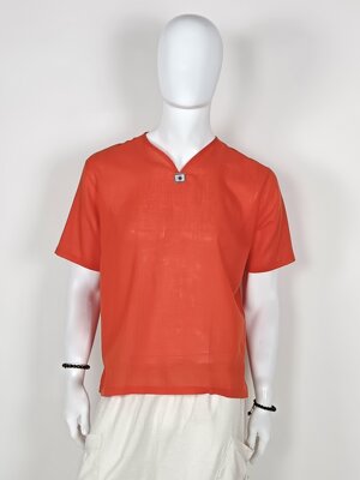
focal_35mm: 51
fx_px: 707
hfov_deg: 28.6
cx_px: 180
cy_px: 240
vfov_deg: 37.5
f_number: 1.75
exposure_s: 1/100
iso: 436
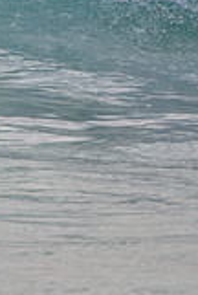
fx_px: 16248
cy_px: 54
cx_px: -368
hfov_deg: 0.7
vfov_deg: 1.0
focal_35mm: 1978
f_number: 5.6
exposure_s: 1/2000
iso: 280
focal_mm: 400
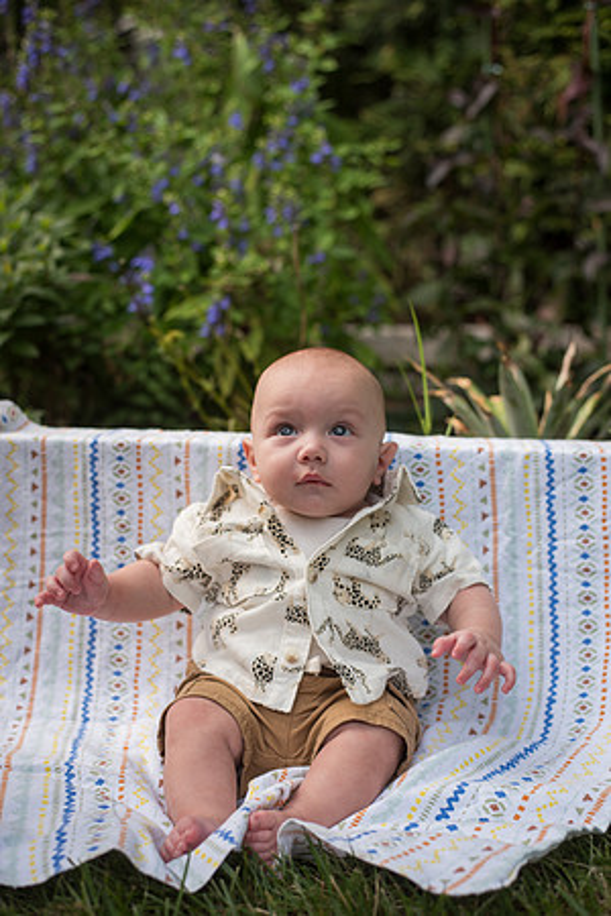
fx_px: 1273
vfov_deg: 39.6
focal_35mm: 50
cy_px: 458
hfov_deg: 27.0
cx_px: 306
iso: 125
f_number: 3.2
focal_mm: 50
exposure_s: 1/320
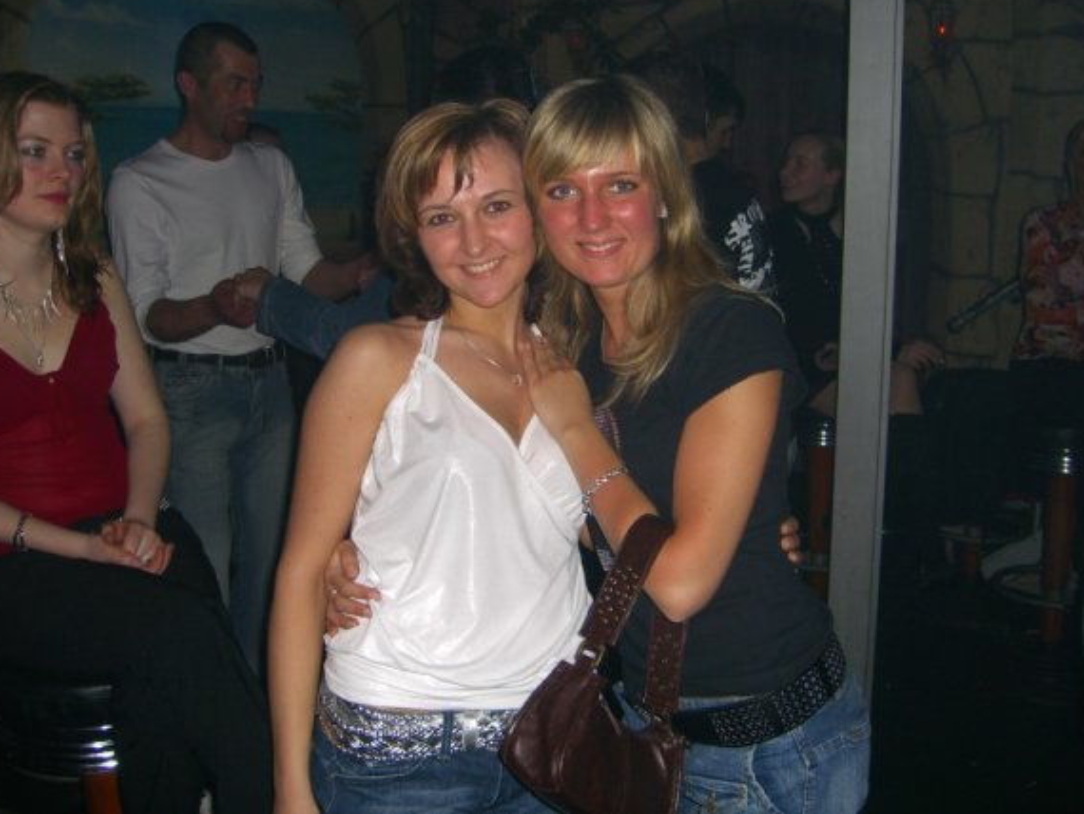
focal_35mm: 40
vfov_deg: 36.0
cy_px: 388
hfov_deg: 46.8
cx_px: 542
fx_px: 1253
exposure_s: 1/60
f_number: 2.8
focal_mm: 7.9
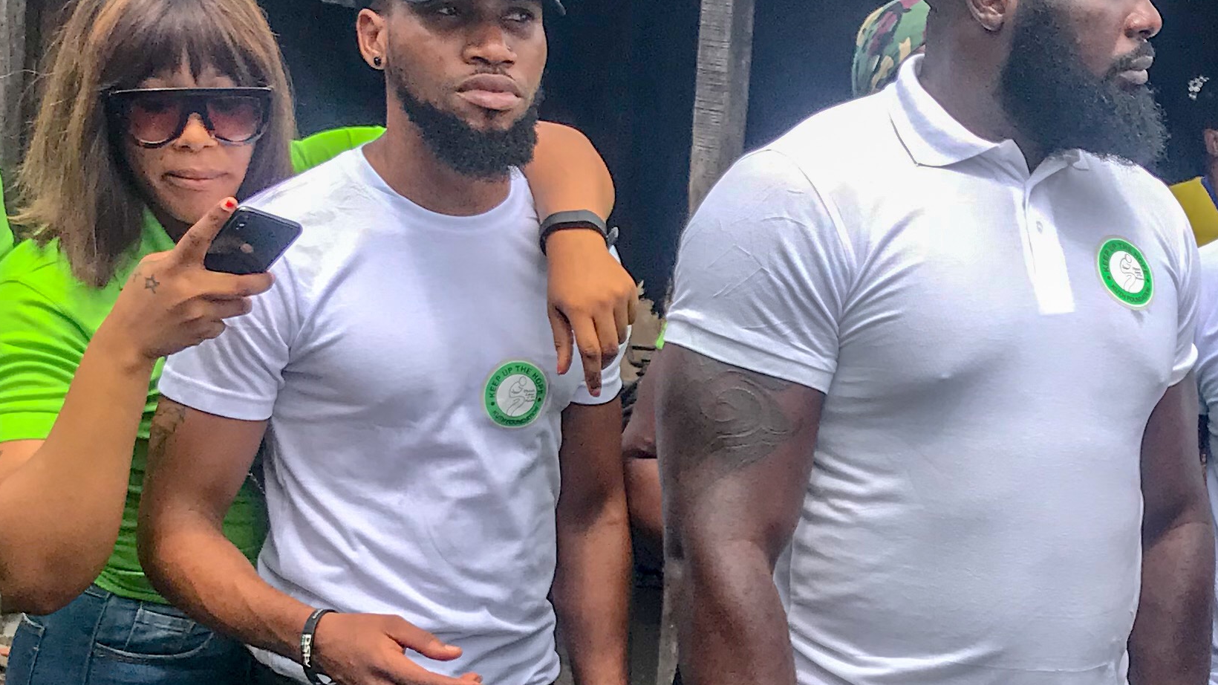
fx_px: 2422
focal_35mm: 75
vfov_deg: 15.8
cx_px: 1030
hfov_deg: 27.5
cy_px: 657
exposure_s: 1/1650
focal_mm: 3.99
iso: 20
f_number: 1.8
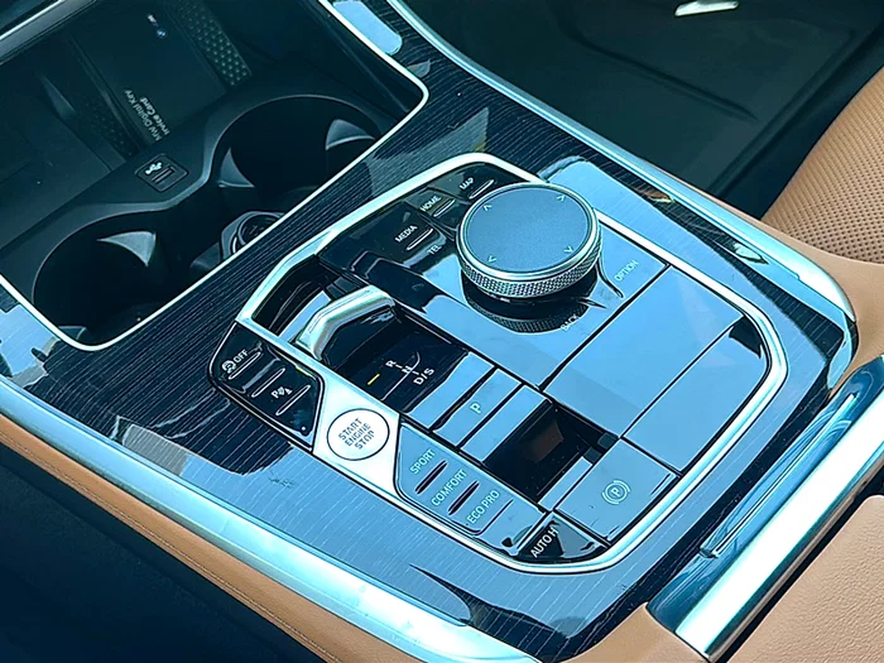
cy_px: 332
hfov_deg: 46.8
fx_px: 1021
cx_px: 442
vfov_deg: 36.0
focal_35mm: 40
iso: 64
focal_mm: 6.86
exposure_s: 1/90
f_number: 1.78
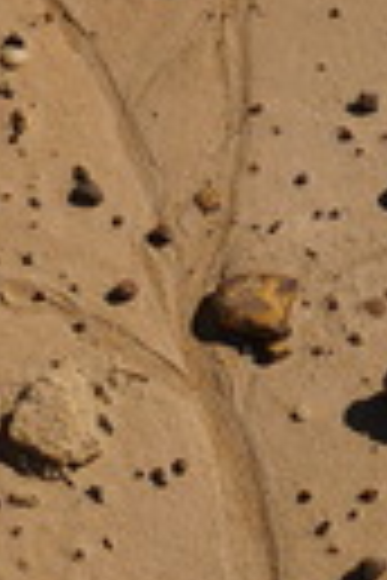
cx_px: 191
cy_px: 81
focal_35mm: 151
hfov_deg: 9.1
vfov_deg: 13.5
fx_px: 2435
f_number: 8
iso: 100
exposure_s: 1/640
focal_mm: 25
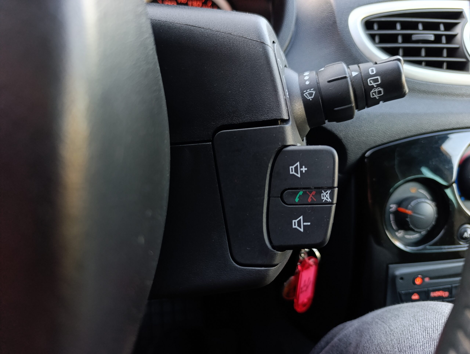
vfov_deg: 59.0
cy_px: 177
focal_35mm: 23
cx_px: 235
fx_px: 313
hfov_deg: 73.8
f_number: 1.6
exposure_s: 1/50
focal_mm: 6.14
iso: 1000
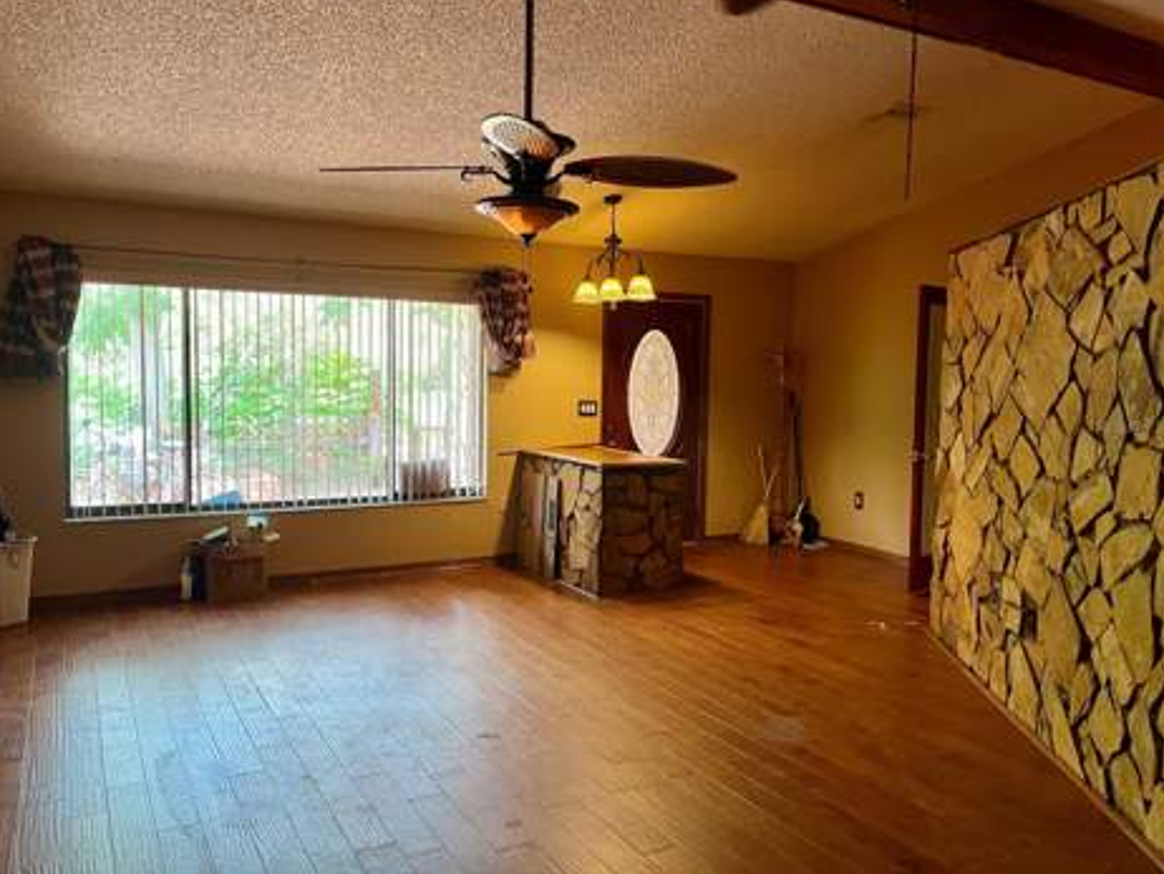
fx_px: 908
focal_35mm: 27
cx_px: 562
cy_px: 426
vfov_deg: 51.4
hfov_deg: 65.3
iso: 125
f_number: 1.6
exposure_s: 1/60
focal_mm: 5.1
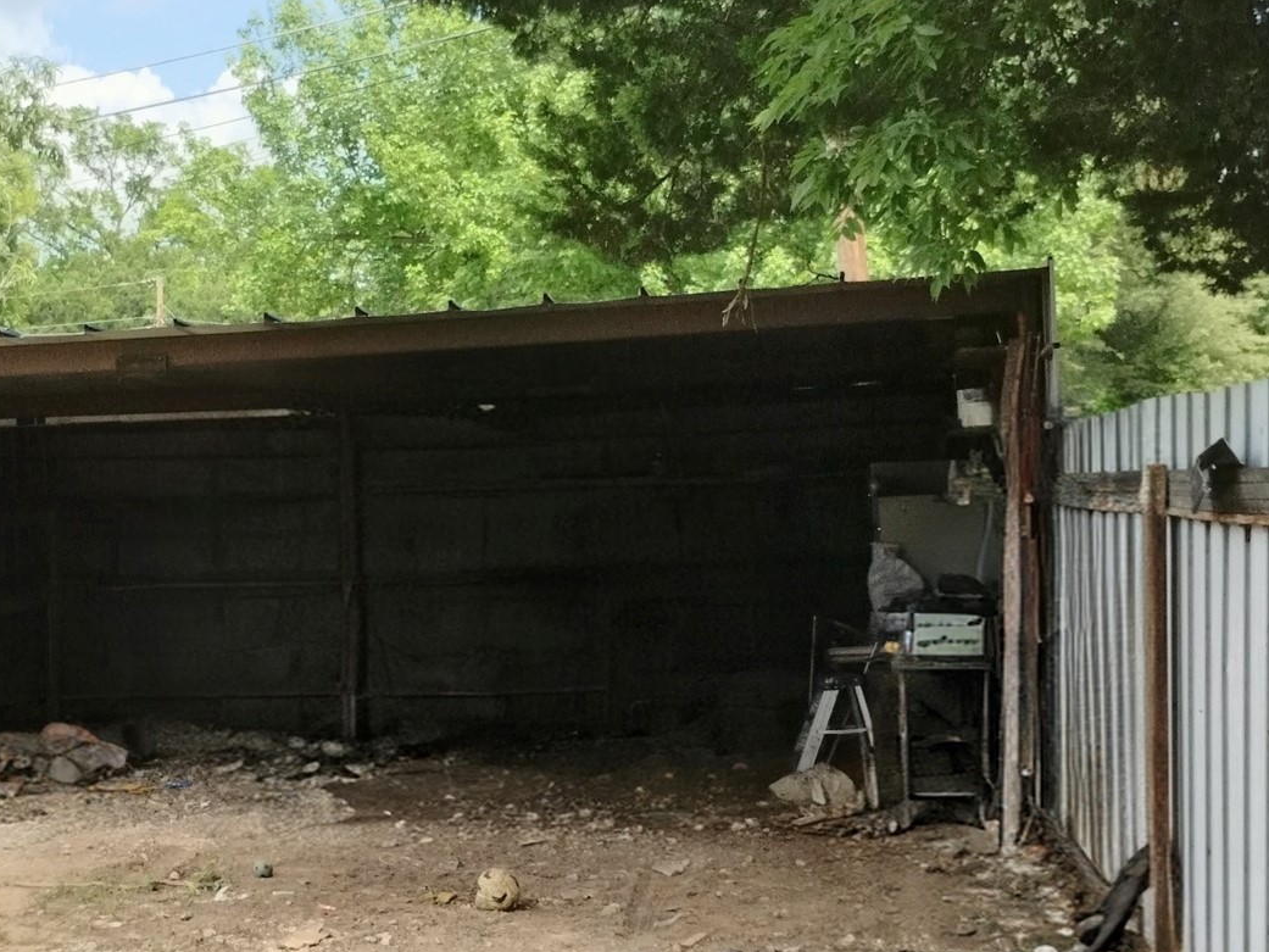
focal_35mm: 55
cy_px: 478
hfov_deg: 34.5
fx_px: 2016
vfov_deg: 26.6
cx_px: 396
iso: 100
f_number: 1.8
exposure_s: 1/612
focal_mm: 4.27
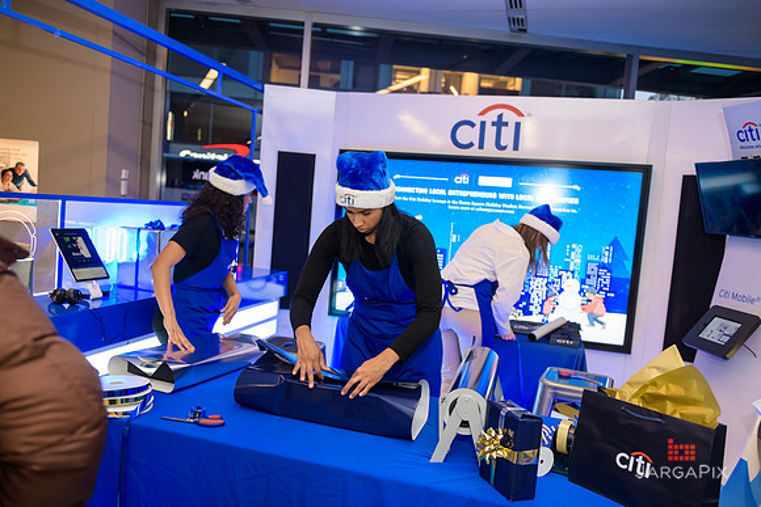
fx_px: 592
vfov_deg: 46.4
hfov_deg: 65.5
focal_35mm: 28
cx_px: 380
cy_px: 254
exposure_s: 1/125
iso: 800
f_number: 3.2
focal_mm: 28
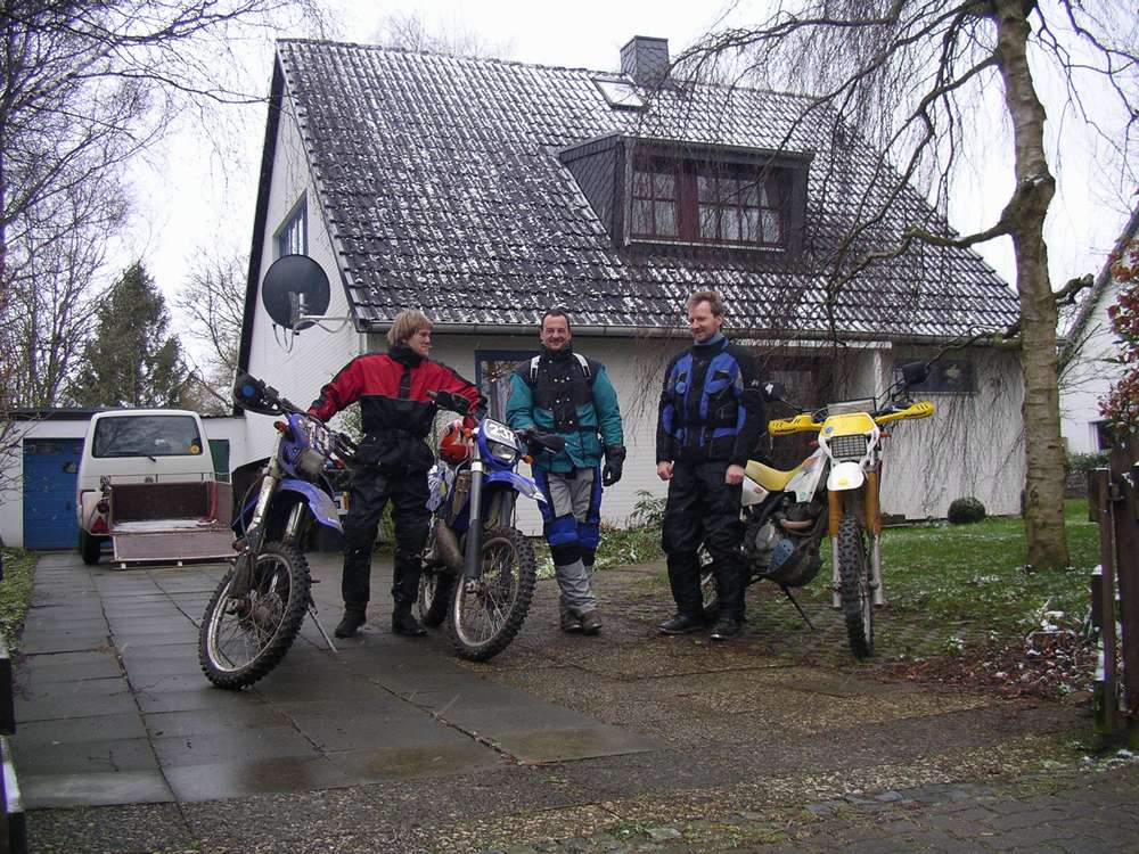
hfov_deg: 50.1
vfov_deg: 38.7
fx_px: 1217
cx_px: 570
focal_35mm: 37
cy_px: 427
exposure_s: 1/80
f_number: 2.8
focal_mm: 5.7
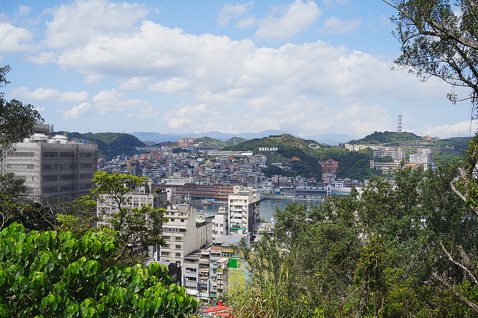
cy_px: 159
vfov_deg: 37.9
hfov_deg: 54.4
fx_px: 465
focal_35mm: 35
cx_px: 239
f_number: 6.3
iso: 100
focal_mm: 35
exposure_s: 1/640
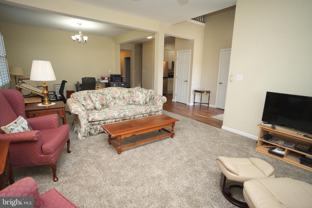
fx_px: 159
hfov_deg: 88.7
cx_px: 156
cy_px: 104
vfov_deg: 66.2
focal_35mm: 18
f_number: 2.8
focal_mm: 18.4
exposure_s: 1/60
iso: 100
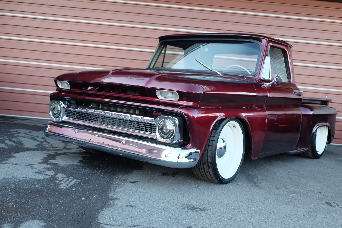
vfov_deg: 33.4
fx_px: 380
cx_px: 171
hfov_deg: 48.5
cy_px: 114
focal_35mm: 40
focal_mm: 26.5
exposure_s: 1/140
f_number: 3.2
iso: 400
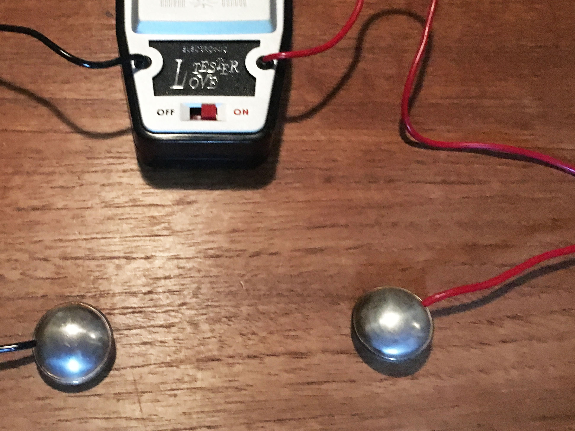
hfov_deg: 42.4
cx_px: 197
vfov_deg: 32.6
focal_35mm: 44
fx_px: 731
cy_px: 145
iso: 400
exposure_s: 1/17
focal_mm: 4.15
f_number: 2.2
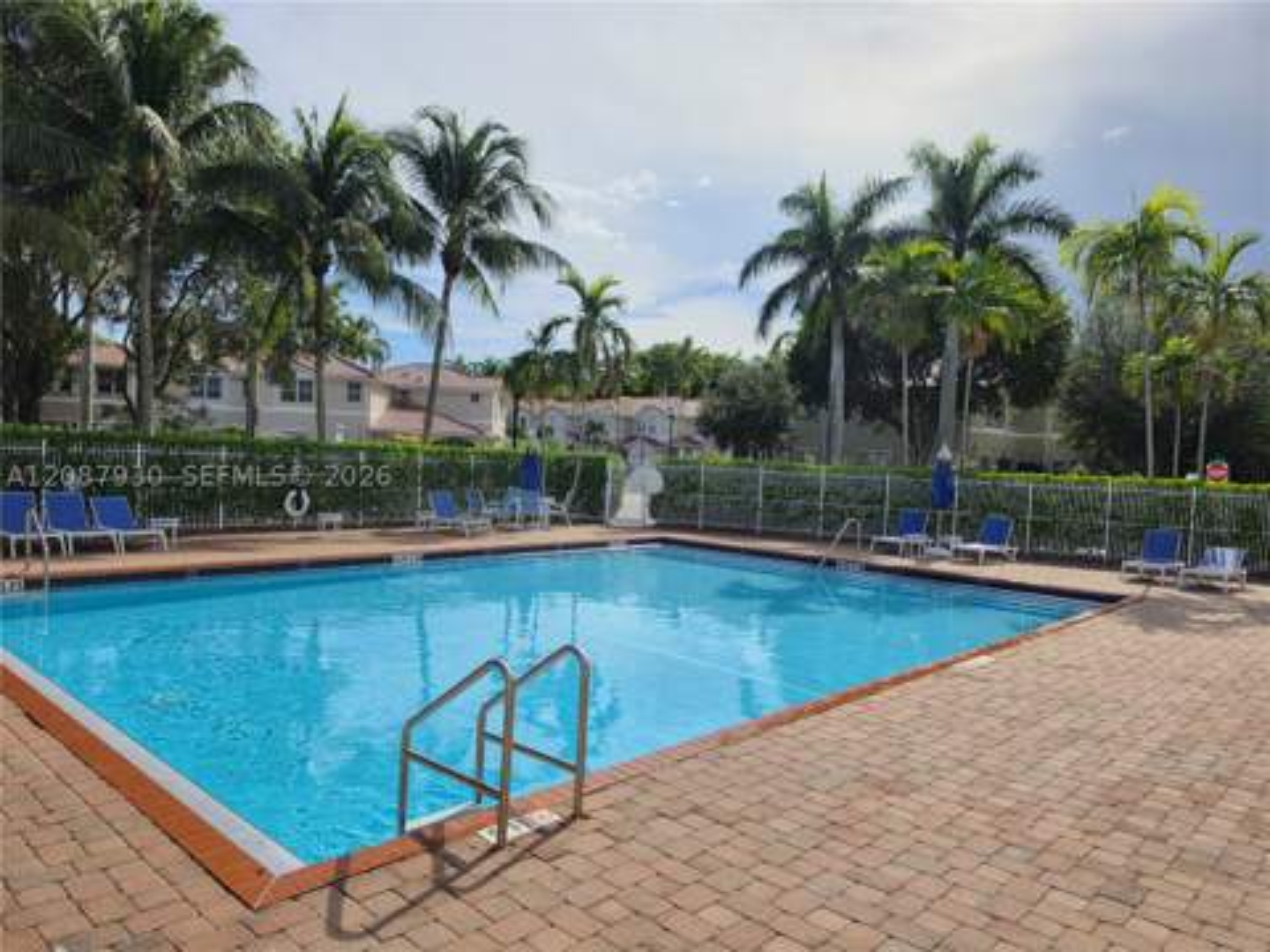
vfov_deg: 58.9
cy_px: 476
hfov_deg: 73.9
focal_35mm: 23
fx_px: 844
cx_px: 635
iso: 40
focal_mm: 6.5
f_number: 1.4
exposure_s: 1/7939
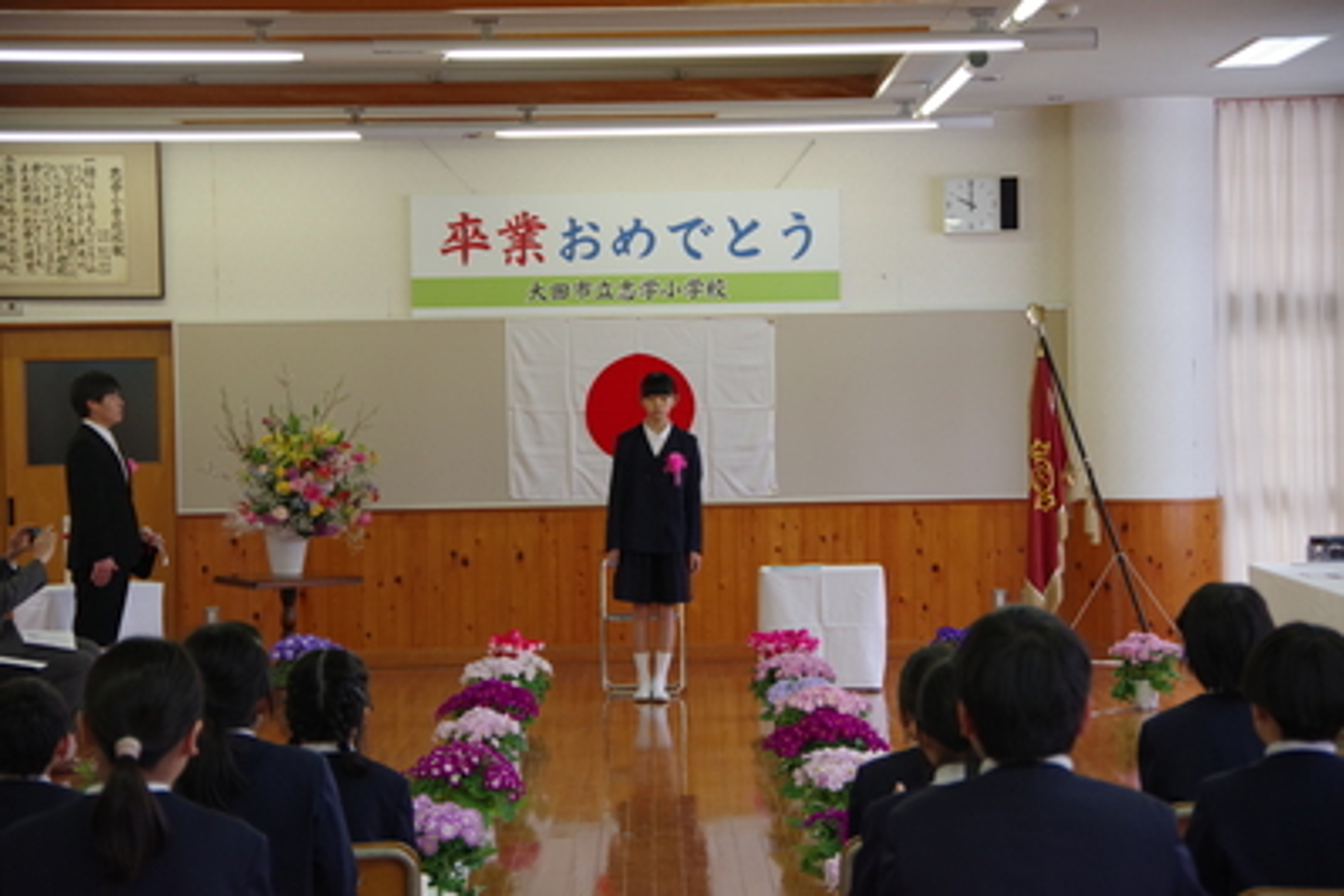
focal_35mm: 90
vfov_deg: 15.2
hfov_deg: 22.6
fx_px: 3360
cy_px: 448
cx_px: 672
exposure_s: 1/250
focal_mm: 60
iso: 1600
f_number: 4.5
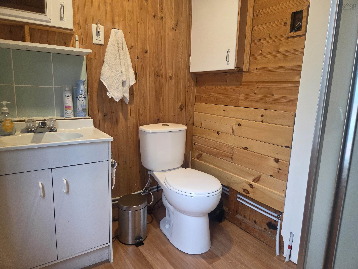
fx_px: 238
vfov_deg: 58.9
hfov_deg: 73.9
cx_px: 179
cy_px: 134
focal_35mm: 23
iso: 320
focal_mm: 5.4
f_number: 1.8
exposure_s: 1/120
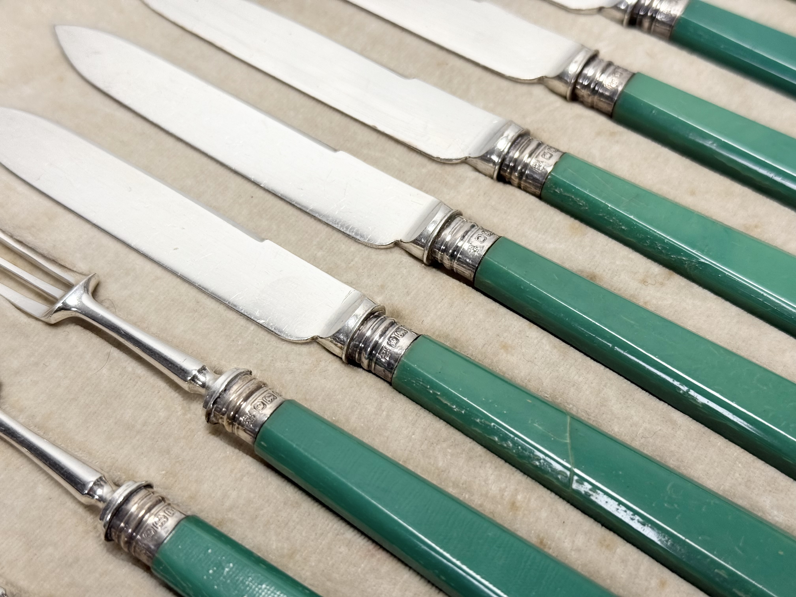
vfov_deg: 30.3
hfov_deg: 39.7
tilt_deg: -57.8
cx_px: 398
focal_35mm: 48
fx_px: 1104
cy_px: 298
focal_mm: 6.76
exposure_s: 1/221
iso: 100
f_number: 1.78
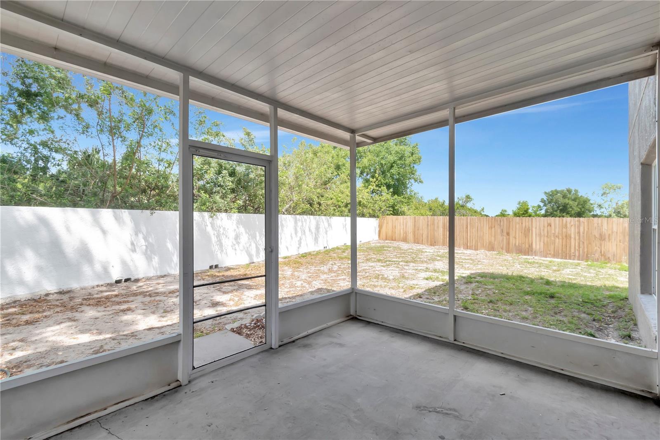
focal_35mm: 15
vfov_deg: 77.3
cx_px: 330
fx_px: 275
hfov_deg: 100.4
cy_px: 220
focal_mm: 10
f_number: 7.1
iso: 200
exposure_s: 1/250
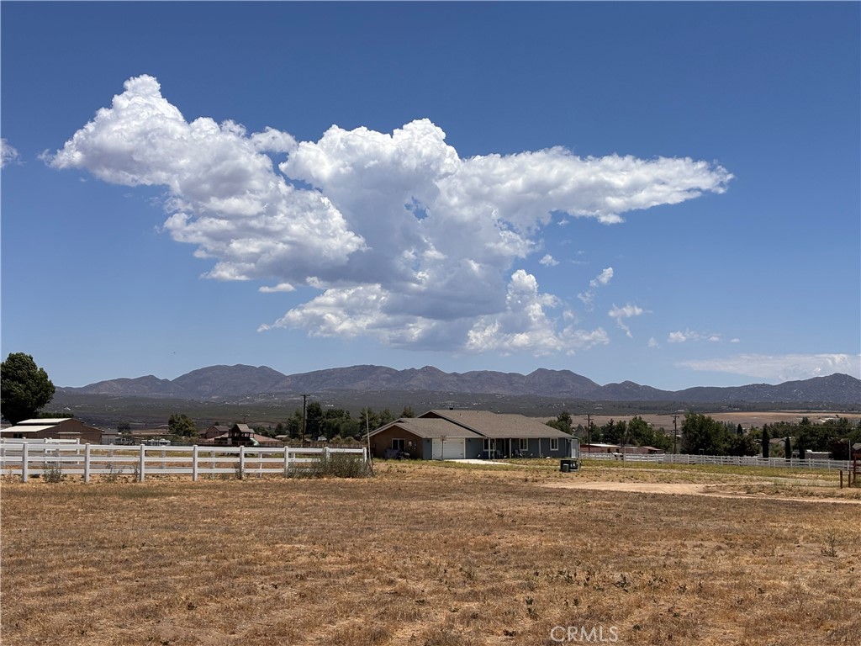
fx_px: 1293
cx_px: 430
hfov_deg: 36.8
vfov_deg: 28.0
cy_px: 323
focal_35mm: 52
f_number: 1.6
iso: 32
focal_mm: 5.96
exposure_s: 1/5076
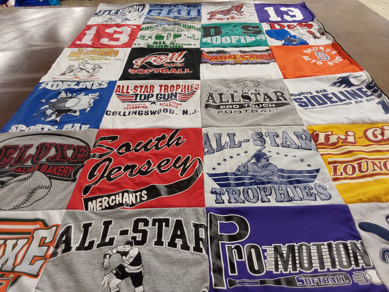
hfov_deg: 63.4
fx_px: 315
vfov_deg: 49.7
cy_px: 146
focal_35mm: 28
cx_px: 194
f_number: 1.9
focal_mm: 2.91
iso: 100
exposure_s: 1/60
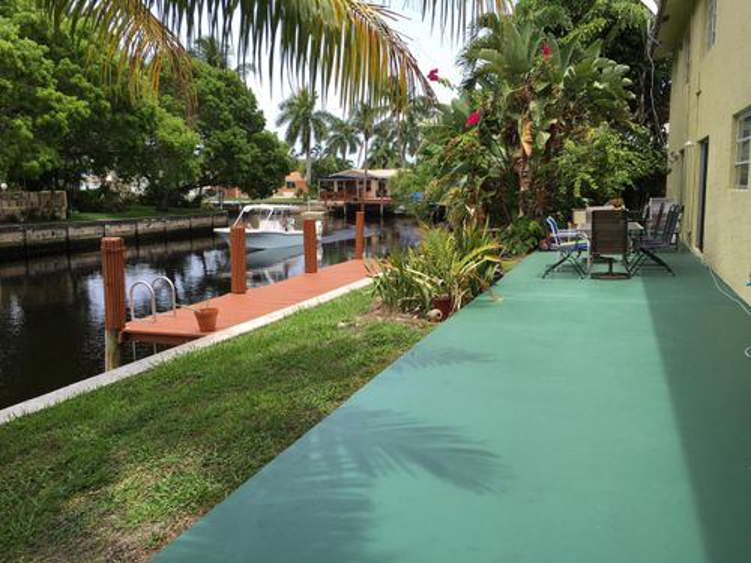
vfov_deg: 48.2
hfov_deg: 61.7
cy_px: 282
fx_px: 629
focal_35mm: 29
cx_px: 376
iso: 25
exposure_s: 1/591
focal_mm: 4.15
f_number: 2.2
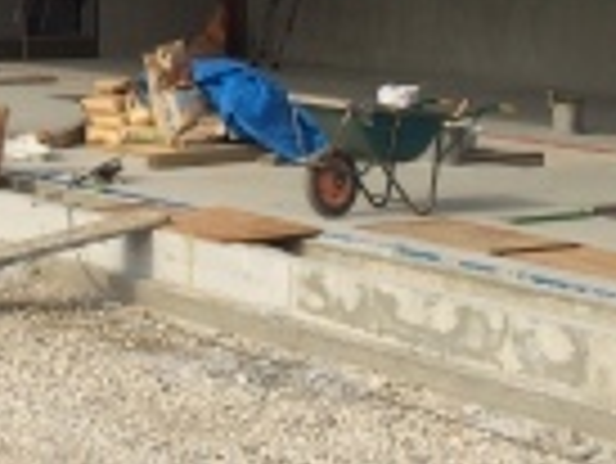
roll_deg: -1.5
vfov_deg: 12.7
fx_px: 1888
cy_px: -372
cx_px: 220
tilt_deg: +8.7
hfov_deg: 18.5
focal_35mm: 106
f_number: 2.2
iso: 32
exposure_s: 1/855
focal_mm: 4.15
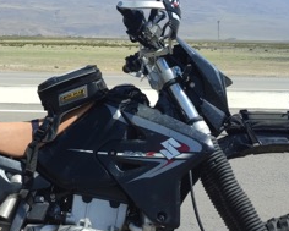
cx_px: 43
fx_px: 796
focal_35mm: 93
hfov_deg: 20.3
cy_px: -25
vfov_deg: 16.1
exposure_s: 1/529
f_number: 1.9
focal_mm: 6.04
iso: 50
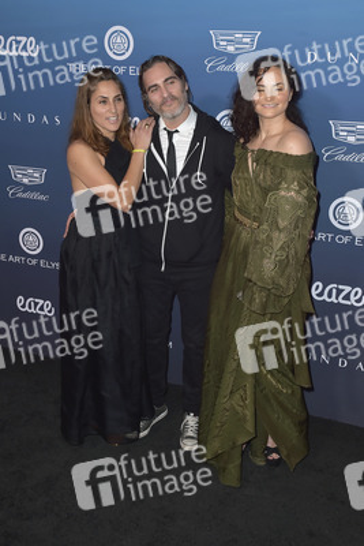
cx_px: 182
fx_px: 606
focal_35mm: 40
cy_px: 273
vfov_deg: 48.4
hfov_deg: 33.4
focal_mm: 40
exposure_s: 1/250
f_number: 5.6
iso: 250
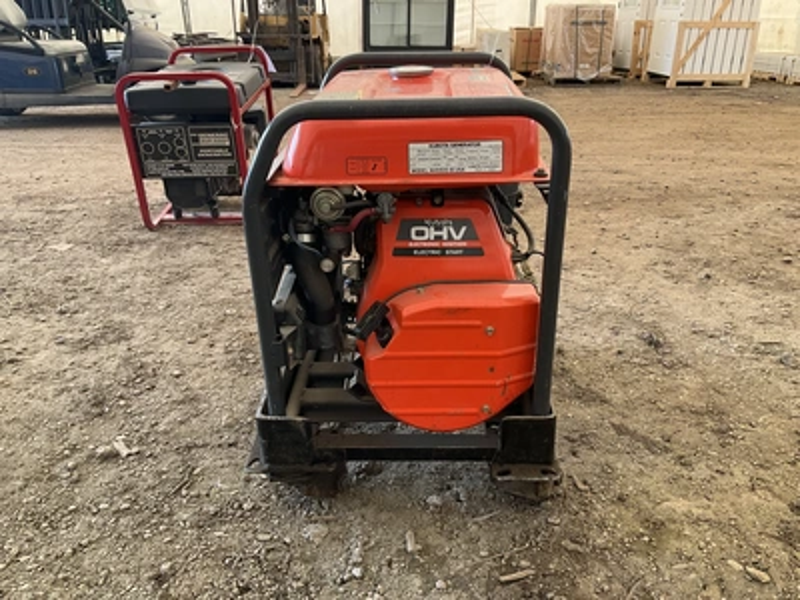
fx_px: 670
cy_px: 300
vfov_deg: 48.2
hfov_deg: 61.7
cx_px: 400
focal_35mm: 29
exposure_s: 1/122
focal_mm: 3
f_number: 1.8
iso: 40
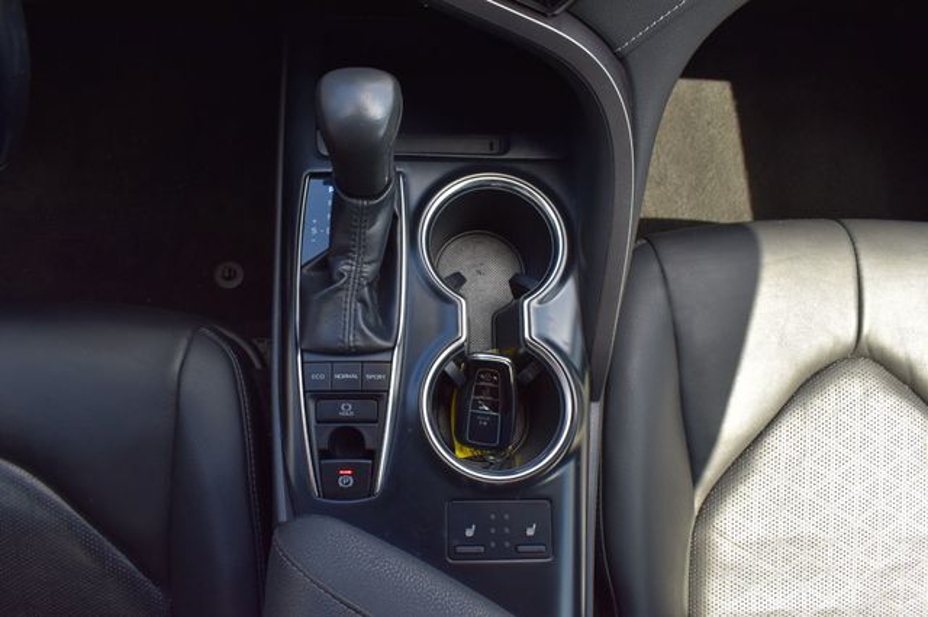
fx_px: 696
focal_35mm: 27
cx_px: 464
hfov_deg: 67.4
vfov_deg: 47.9
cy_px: 308
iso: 400
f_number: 9
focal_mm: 18
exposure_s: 1/80
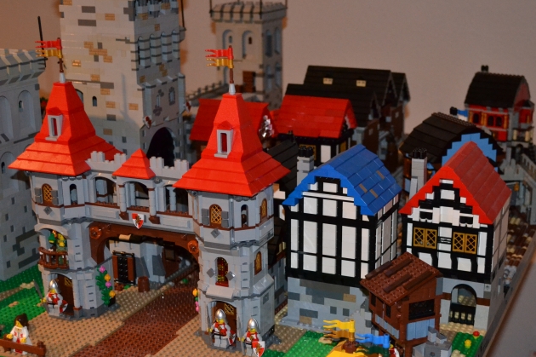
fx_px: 907
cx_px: 298
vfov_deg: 22.2
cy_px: 210
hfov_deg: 32.9
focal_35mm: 61
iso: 2500
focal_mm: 32
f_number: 4.8
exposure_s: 1/60
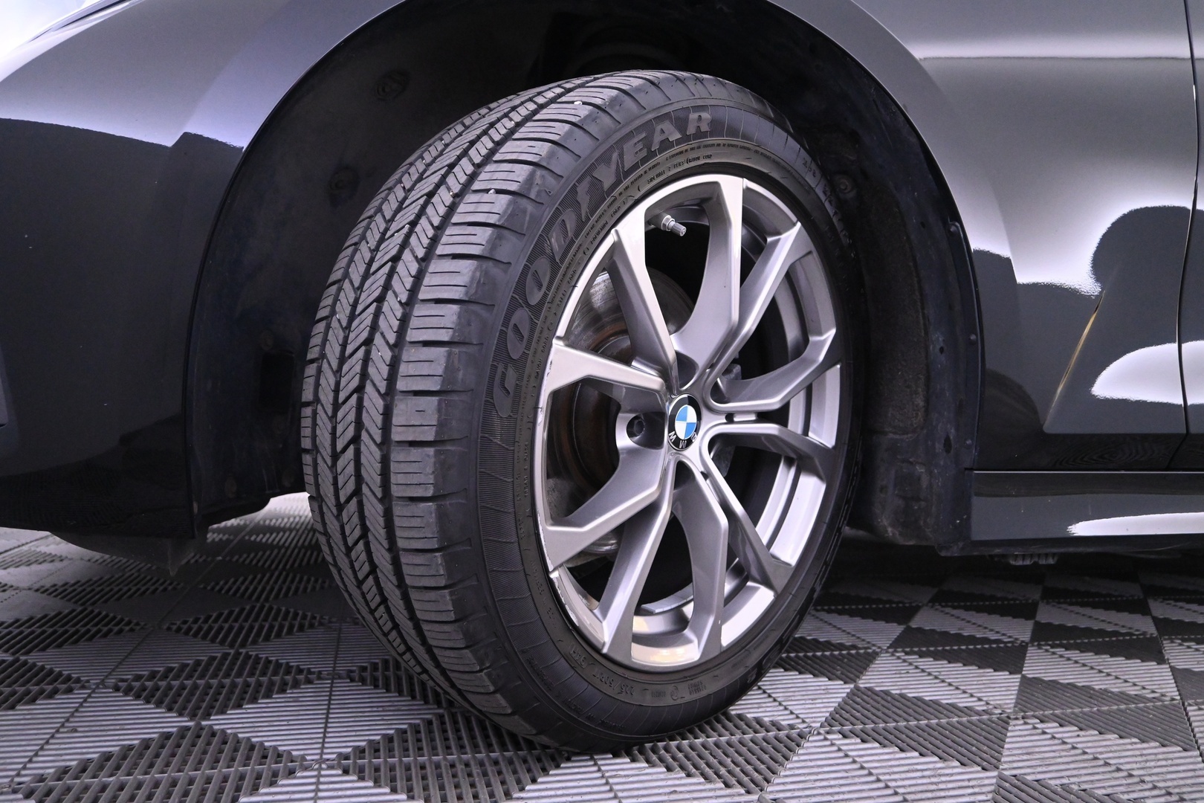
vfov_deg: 50.4
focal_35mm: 26
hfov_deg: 70.4
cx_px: 602
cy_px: 402
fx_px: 853
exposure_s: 1/50
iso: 4000
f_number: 3.5
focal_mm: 17
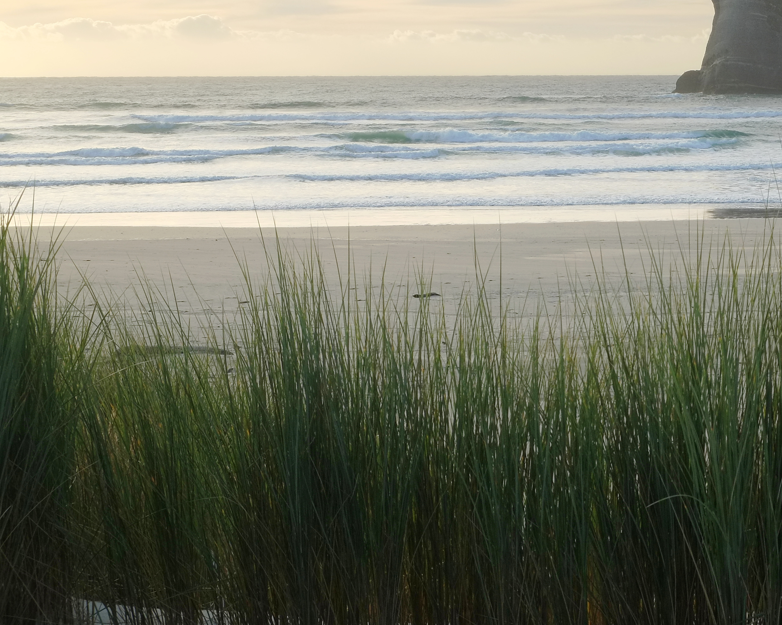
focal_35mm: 74
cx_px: 768
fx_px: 1713
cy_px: 228
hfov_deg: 24.6
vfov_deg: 20.7
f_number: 11
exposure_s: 1/140
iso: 400
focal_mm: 26.5
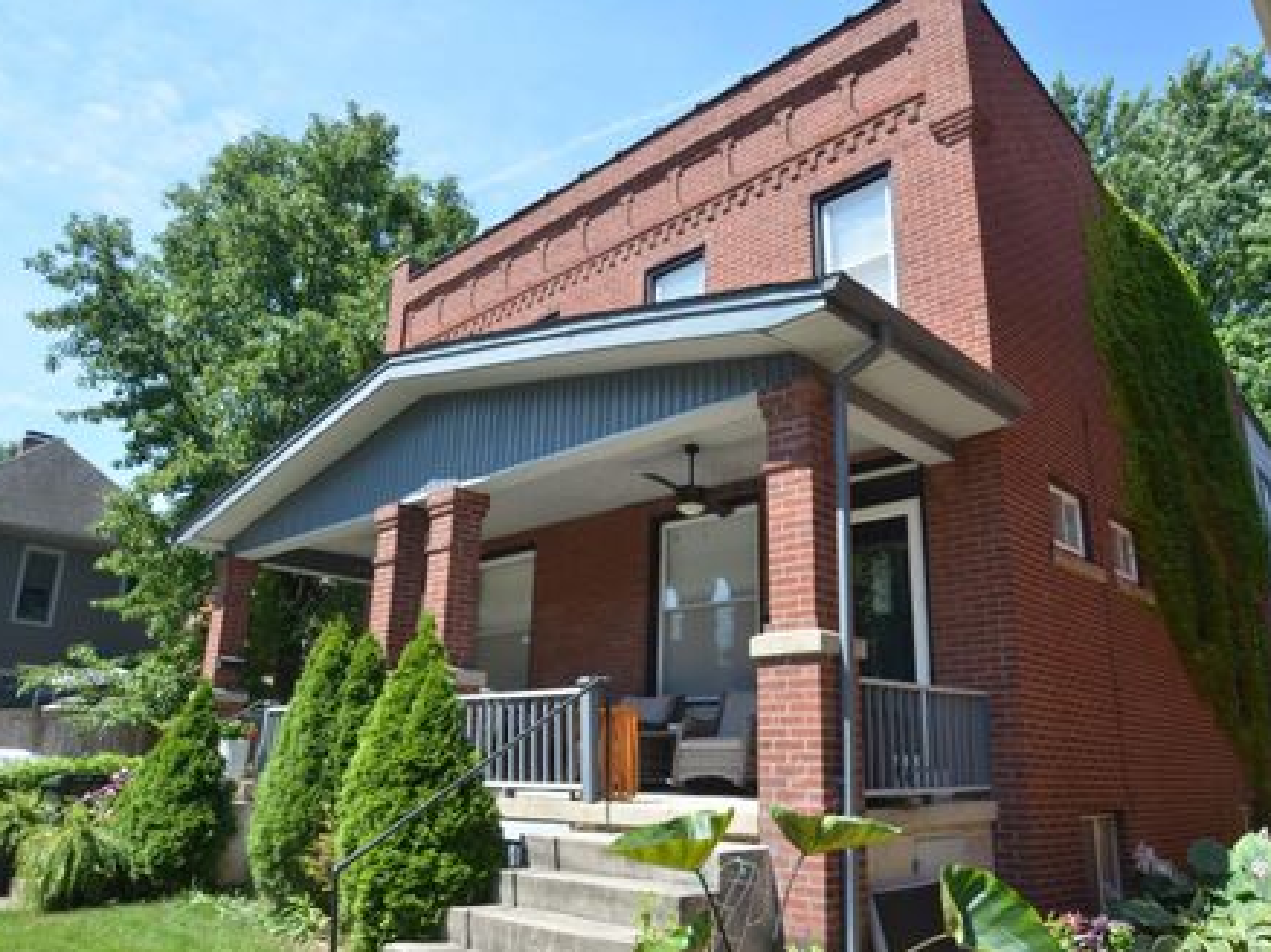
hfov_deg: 73.9
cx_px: 659
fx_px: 844
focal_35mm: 23
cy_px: 477
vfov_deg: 58.8
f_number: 9
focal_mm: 14
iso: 400
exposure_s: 1/320
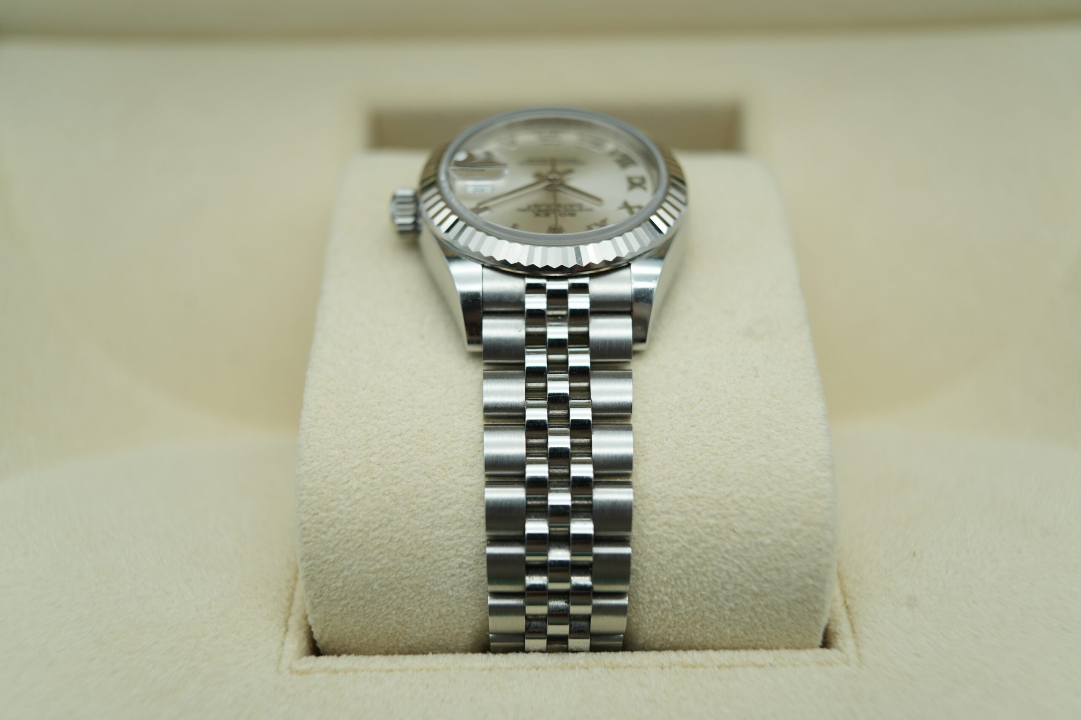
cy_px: 360
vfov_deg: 37.9
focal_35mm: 35
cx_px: 540
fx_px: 1051
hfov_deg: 54.4
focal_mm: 35
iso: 400
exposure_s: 1/250
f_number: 5
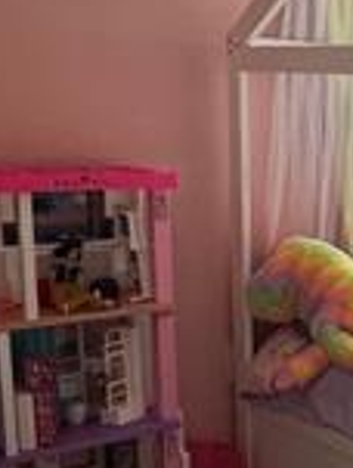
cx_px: 675
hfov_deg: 16.6
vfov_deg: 27.3
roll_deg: -2.0
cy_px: 279
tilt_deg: -8.6
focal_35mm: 71
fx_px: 961
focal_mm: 2.22
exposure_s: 1/60
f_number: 2.2
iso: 160
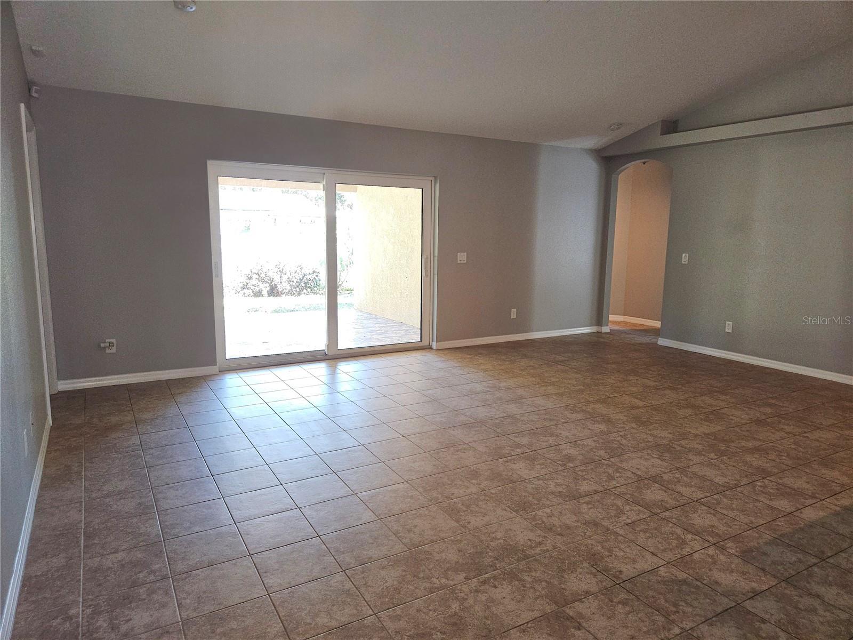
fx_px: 567
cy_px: 320
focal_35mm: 23
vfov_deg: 58.9
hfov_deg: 73.9
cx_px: 426
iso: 125
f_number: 1.8
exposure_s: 1/40
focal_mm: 5.4
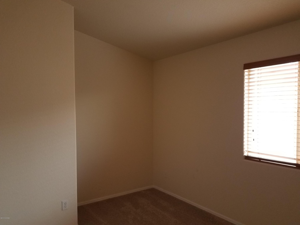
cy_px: 112
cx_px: 150
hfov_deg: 67.3
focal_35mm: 26
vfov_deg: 53.1
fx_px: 225
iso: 160
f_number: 1.7
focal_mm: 4.2
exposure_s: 1/24
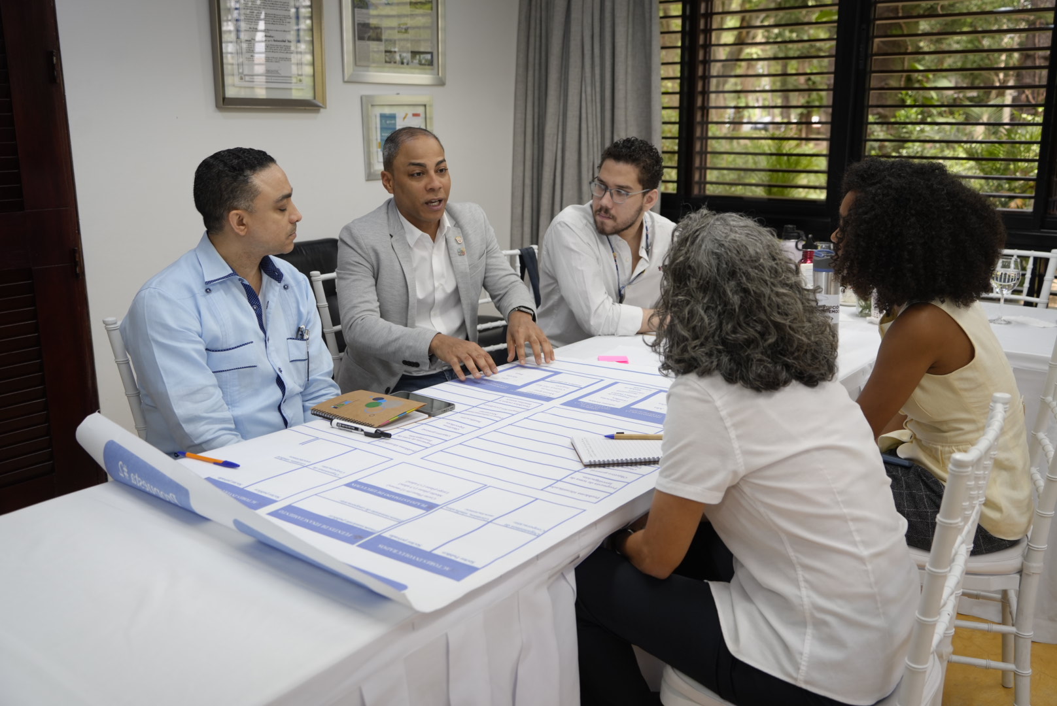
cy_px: 353
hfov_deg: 57.2
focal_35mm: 33
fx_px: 970
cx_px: 528
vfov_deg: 40.0
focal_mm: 33
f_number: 4
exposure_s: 1/160
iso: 500
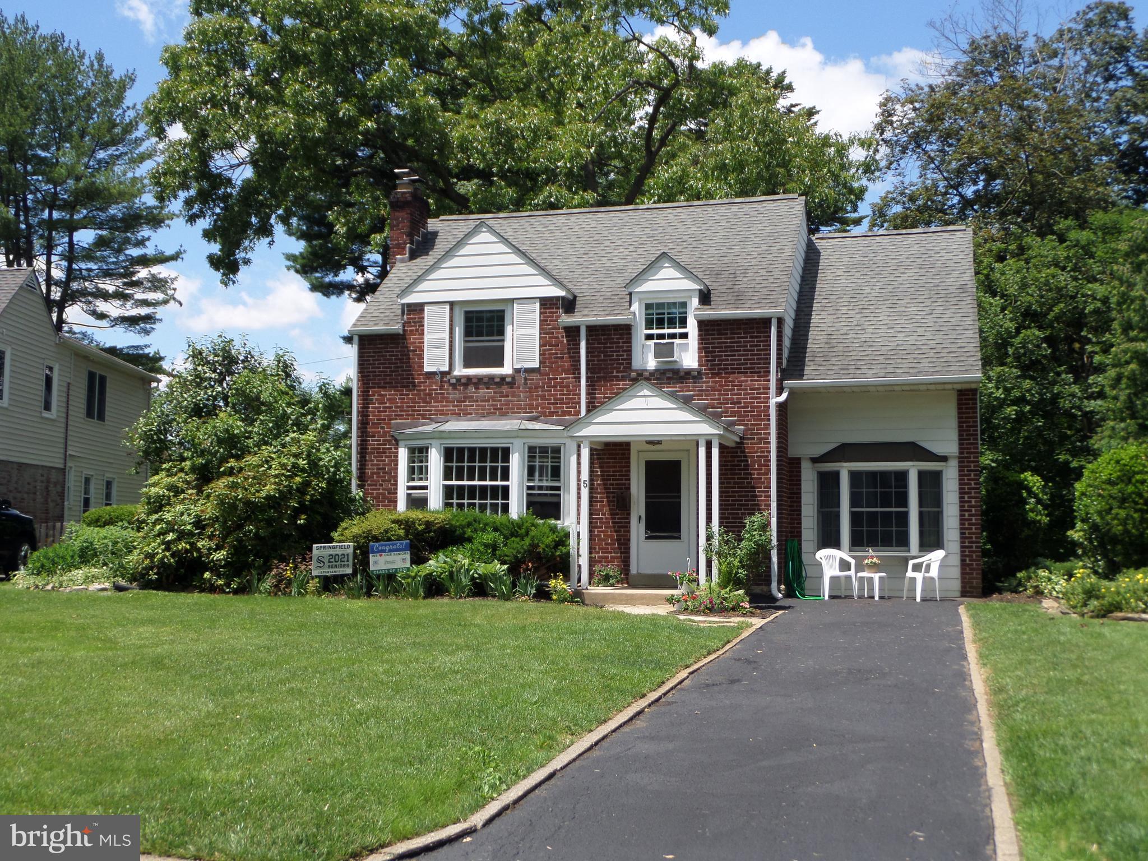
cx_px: 574
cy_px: 430
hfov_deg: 45.8
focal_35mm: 41
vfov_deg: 35.1
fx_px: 1360
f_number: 3.6
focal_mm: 6.8
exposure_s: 1/750
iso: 100
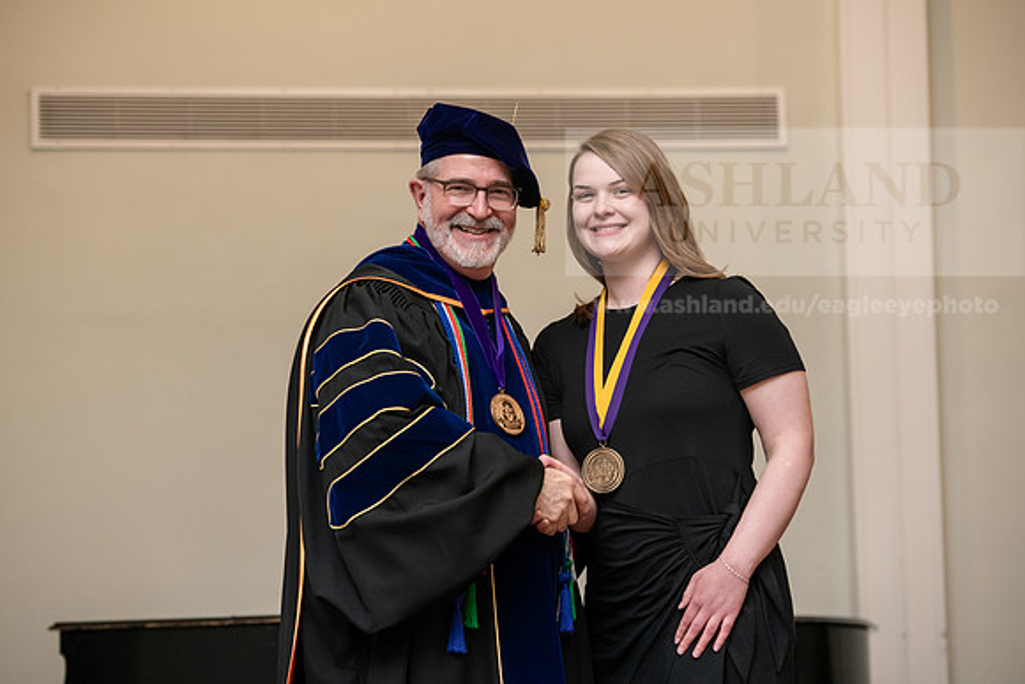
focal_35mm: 128
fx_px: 3655
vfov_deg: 10.7
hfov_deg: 16.0
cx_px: 486
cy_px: 324
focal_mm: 122
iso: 2000
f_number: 4
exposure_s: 1/200
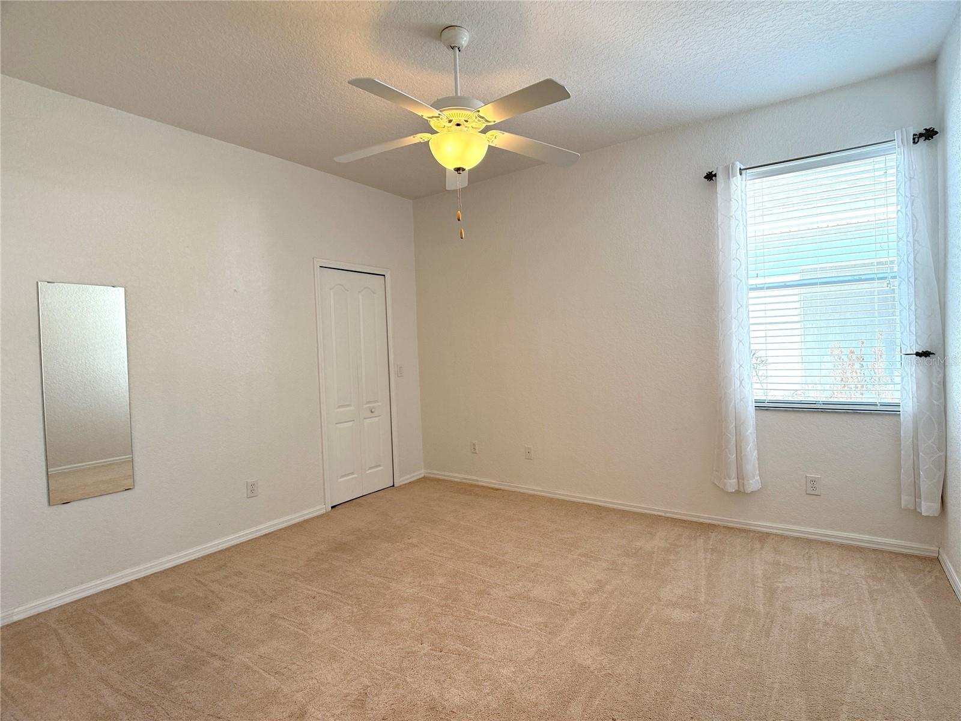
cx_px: 480
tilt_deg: -1.5
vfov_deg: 56.8
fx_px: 666
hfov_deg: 71.6
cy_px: 360
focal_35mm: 24
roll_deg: +2.1
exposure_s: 1/171
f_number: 1.78
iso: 200
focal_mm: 6.76
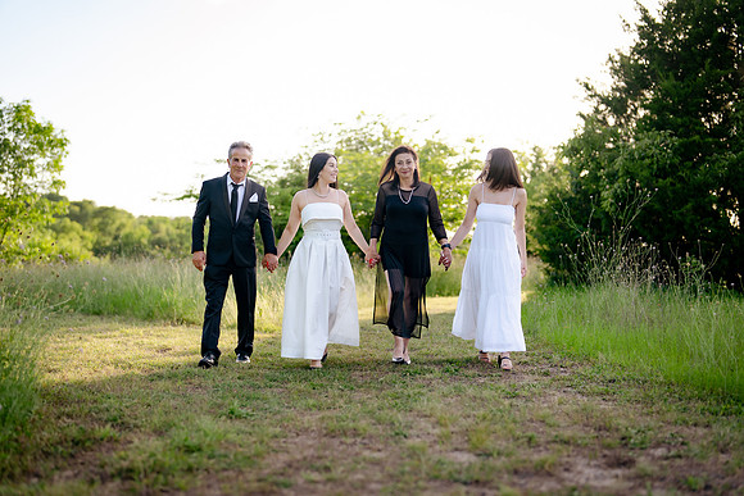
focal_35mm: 50
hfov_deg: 39.6
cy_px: 248
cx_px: 372
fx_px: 1034
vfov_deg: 27.0
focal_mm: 50
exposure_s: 1/1000
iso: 100
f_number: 1.6
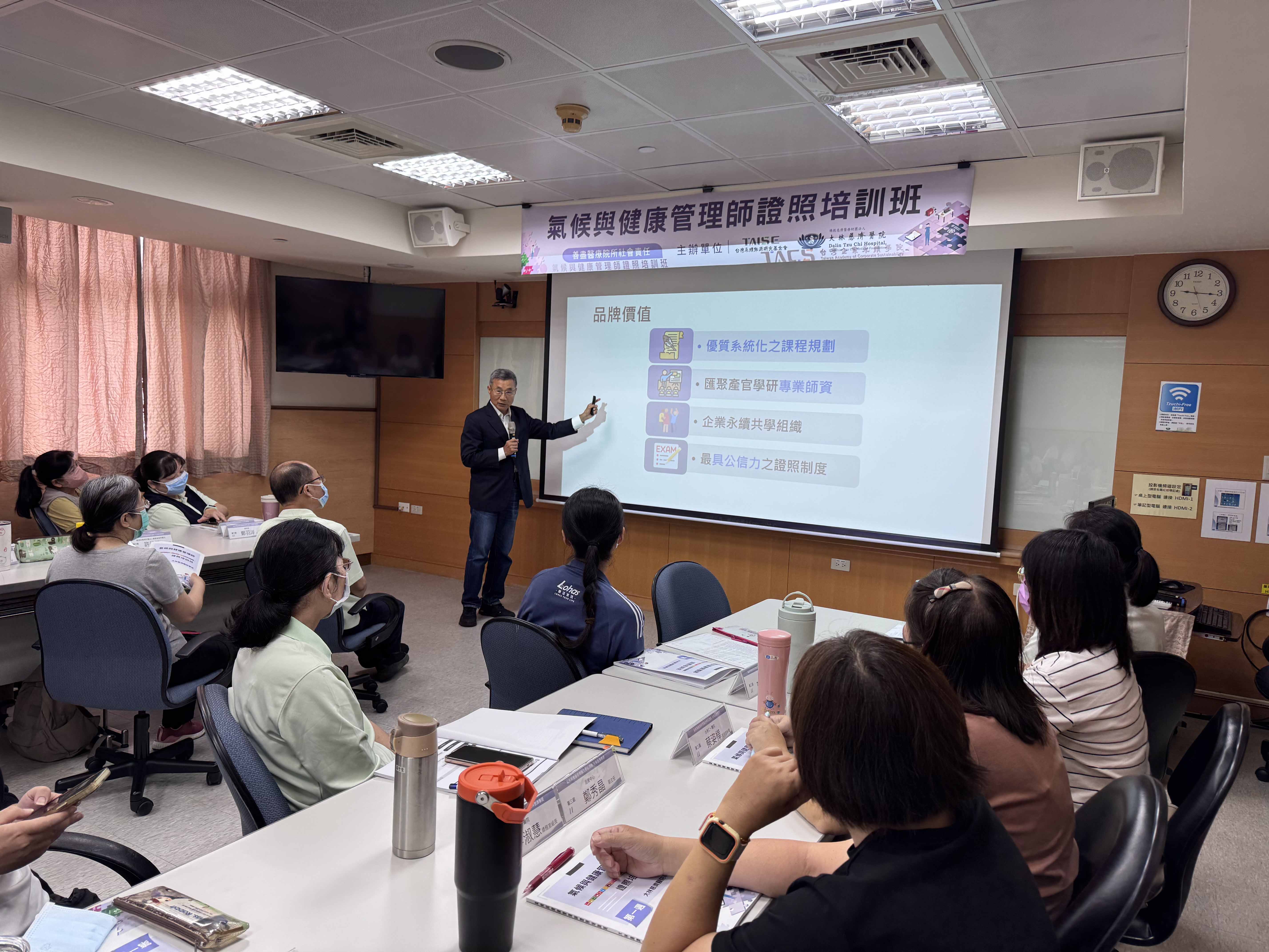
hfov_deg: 71.6
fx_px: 880
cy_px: 476
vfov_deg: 56.8
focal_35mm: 24
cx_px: 634
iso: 100
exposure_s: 1/120
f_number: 1.78
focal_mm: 6.76
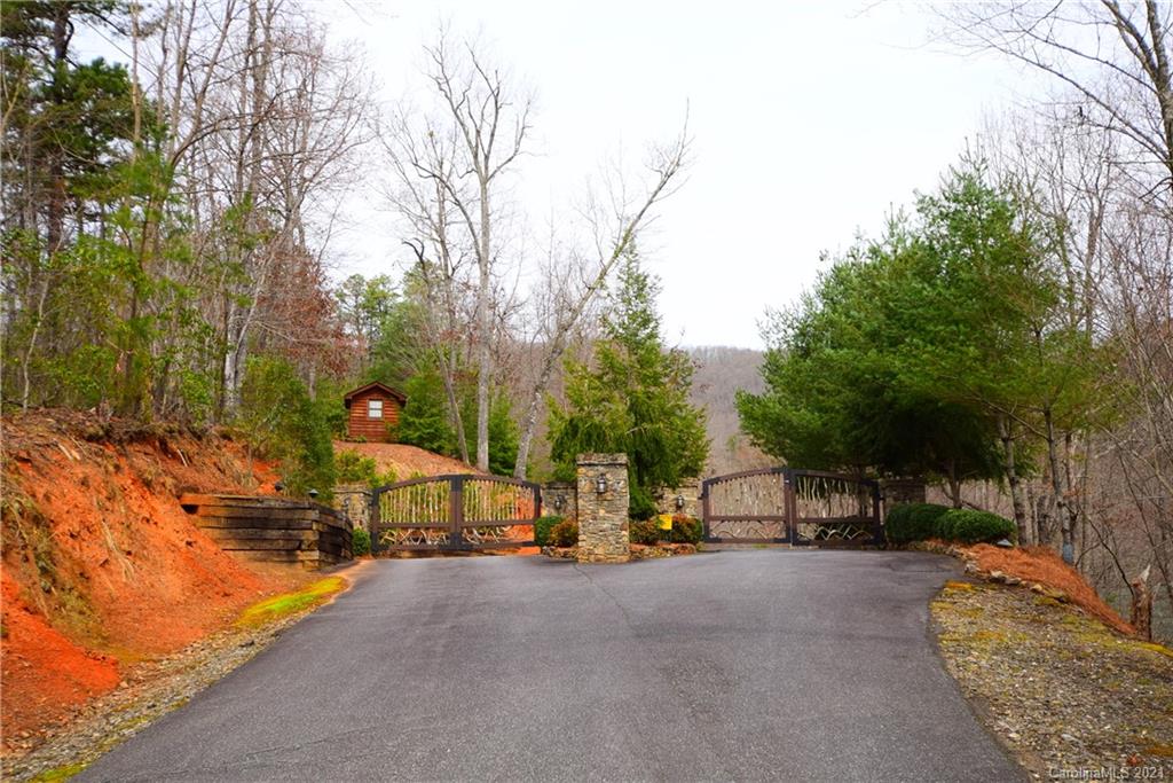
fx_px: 1173
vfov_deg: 36.9
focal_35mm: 36
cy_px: 392
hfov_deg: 53.1
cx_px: 586
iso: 100
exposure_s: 1/200
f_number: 7.1
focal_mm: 24
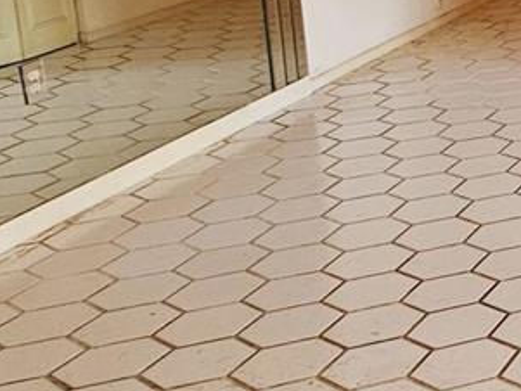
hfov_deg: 19.3
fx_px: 1039
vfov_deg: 20.2
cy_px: -52
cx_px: 994
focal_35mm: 69
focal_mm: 2.2
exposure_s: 1/60
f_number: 2.2
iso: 80
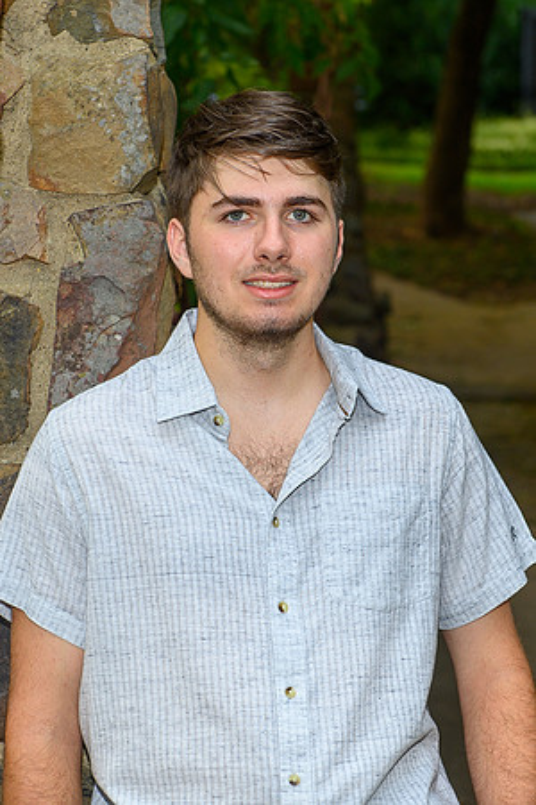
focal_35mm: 134
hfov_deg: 10.2
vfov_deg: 15.3
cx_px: 263
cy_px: 416
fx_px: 3002
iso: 200
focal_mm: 70
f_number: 5
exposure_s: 1/80
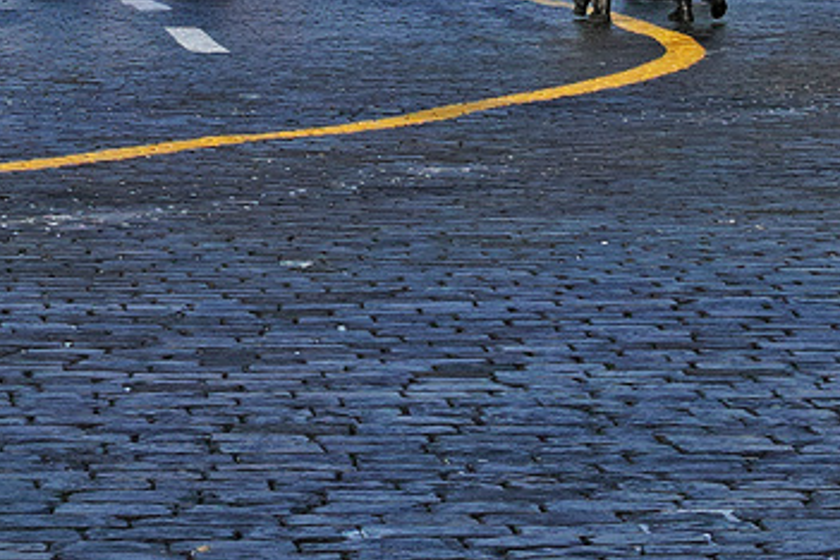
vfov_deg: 5.9
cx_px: 641
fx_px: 5390
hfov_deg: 8.9
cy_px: -48
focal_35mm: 231
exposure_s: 1/200
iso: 100
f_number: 8
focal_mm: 30
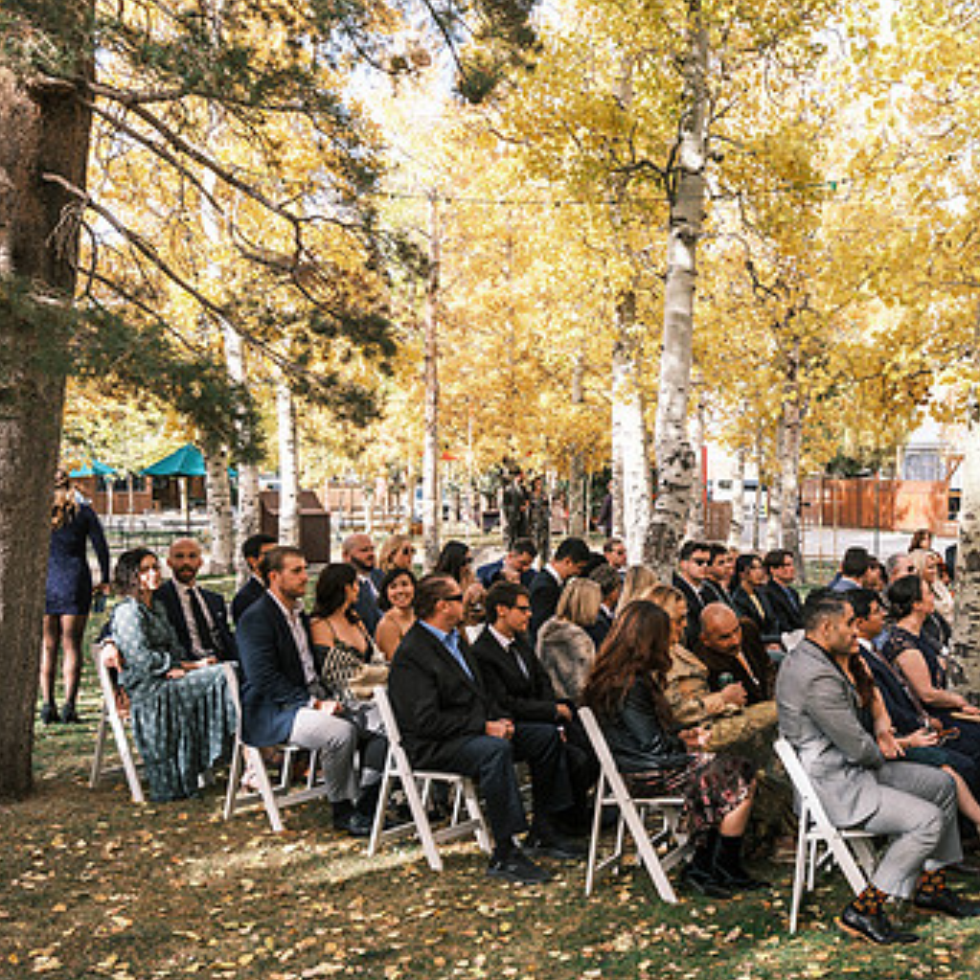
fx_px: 1249
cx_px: 762
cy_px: 516
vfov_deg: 42.8
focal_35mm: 39
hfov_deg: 41.3
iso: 160
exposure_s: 1/250
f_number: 3.6
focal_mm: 18
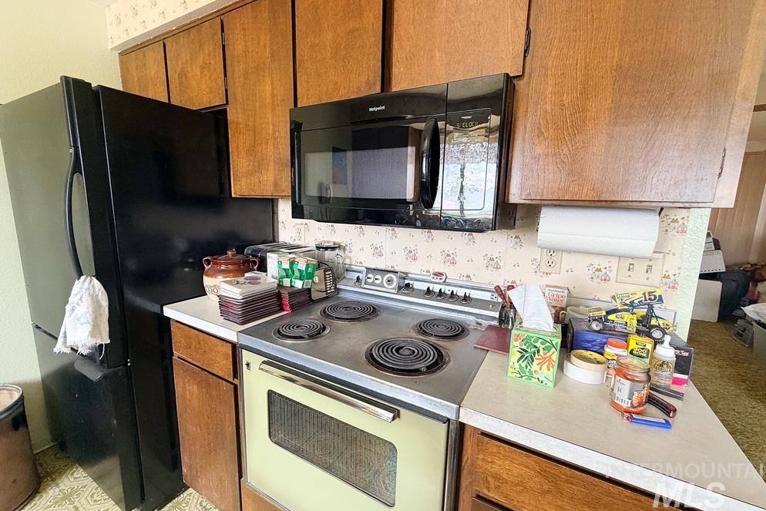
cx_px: 388
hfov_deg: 100.4
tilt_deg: -9.4
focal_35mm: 15
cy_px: 255
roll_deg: -1.2
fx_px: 319
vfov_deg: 77.3
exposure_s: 1/78
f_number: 2.2
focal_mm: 2.22
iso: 320
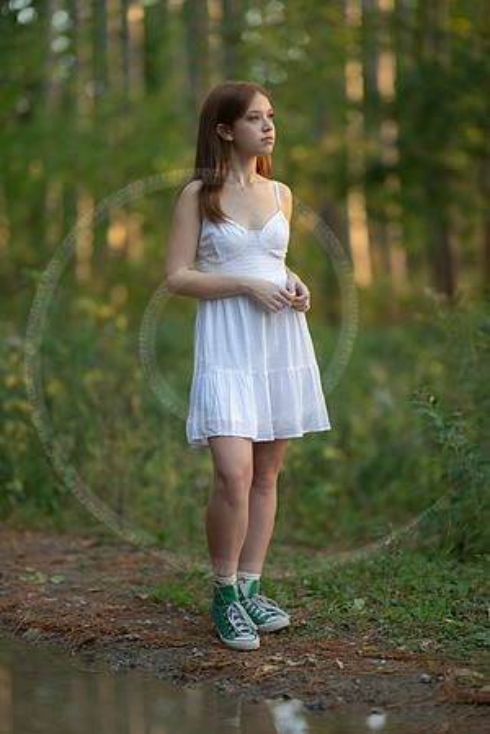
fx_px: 1735
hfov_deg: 16.1
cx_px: 245
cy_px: 367
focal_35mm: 85
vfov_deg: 23.9
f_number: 1.2
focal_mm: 85
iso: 160
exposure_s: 1/500
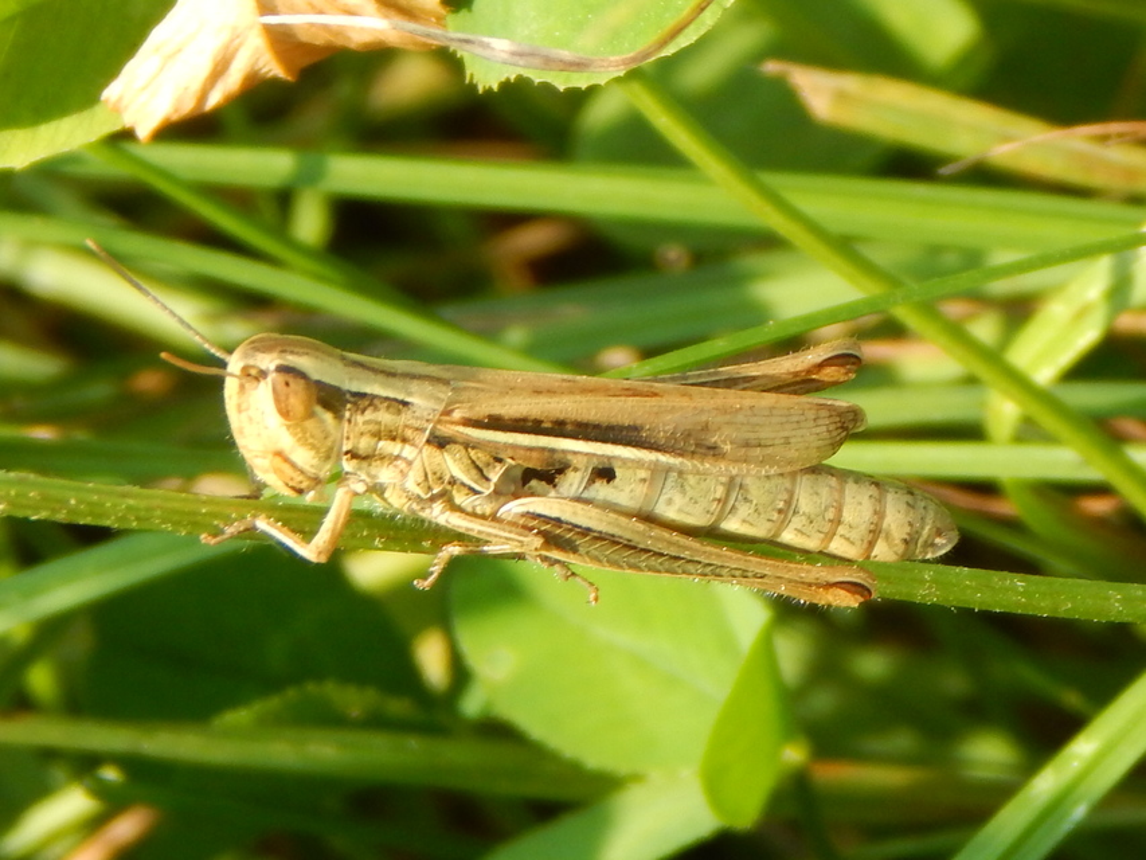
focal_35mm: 279
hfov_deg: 7.1
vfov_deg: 5.3
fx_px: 9238
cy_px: 430
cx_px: 573
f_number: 5.7
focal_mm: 50.1
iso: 125
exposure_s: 1/200
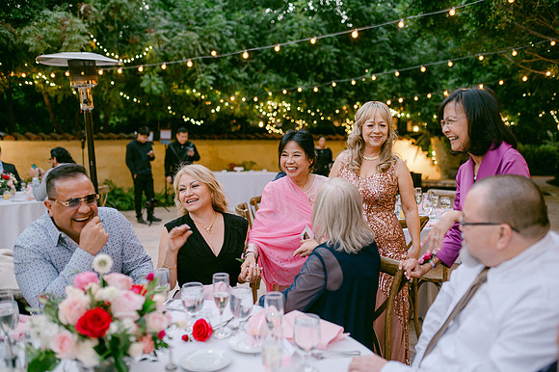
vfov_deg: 37.8
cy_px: 186
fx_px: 543
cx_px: 280
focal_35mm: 35
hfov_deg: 54.5
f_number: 2
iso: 1250
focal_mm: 35
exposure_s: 1/160
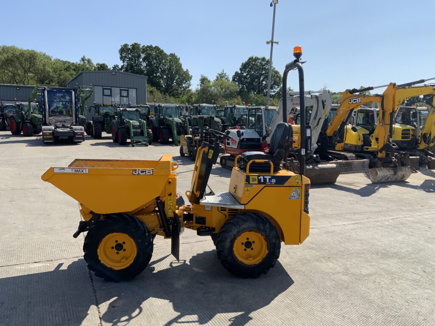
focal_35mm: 29
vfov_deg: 48.2
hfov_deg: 61.7
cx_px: 218
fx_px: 364
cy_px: 163
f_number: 1.8
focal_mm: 3
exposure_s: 1/2141
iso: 16
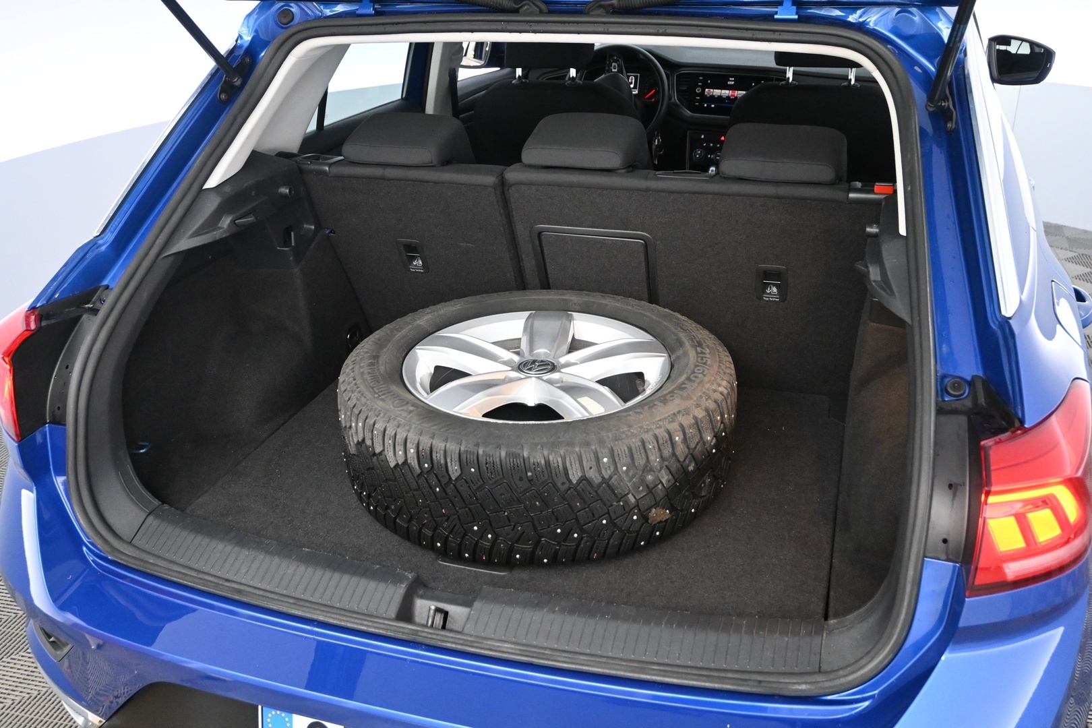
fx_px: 1001
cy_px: 364
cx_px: 546
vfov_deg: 40.0
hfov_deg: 57.2
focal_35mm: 33
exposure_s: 1/60
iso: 3200
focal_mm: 22
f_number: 4
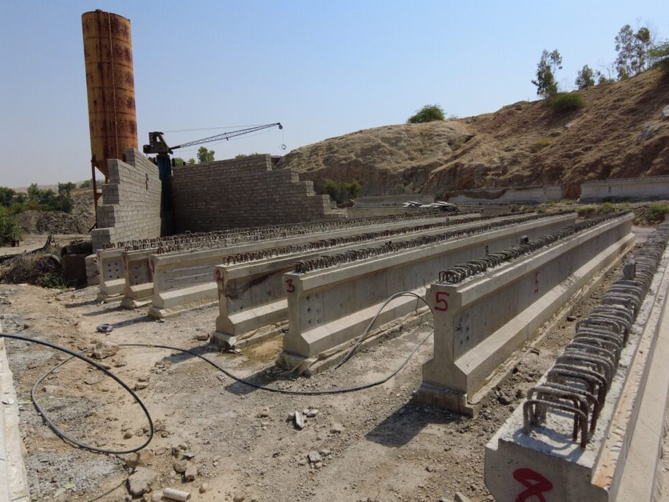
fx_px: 406
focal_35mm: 21
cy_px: 252
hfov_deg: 79.0
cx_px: 338
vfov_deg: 63.4
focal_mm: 4.4
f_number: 1.8
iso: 100
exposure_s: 1/2000
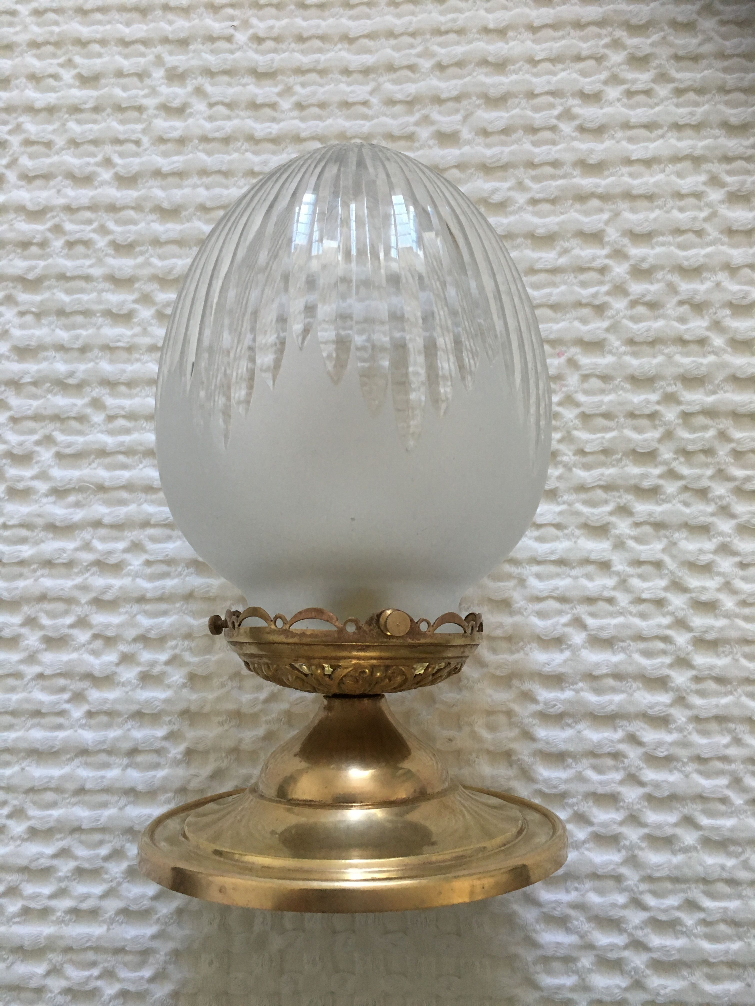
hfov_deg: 48.2
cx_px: 378
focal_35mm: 29
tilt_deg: -82.4
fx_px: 843
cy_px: 503
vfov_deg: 61.7
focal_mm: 4.15
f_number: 2.2
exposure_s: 1/33
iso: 125
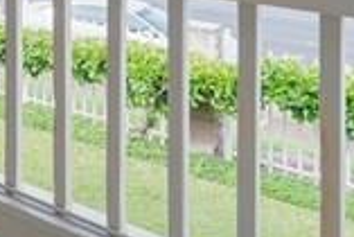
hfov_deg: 20.6
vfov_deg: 17.4
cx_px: -280
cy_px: -135
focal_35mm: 69
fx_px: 679
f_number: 8
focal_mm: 16
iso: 200
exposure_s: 1/1600
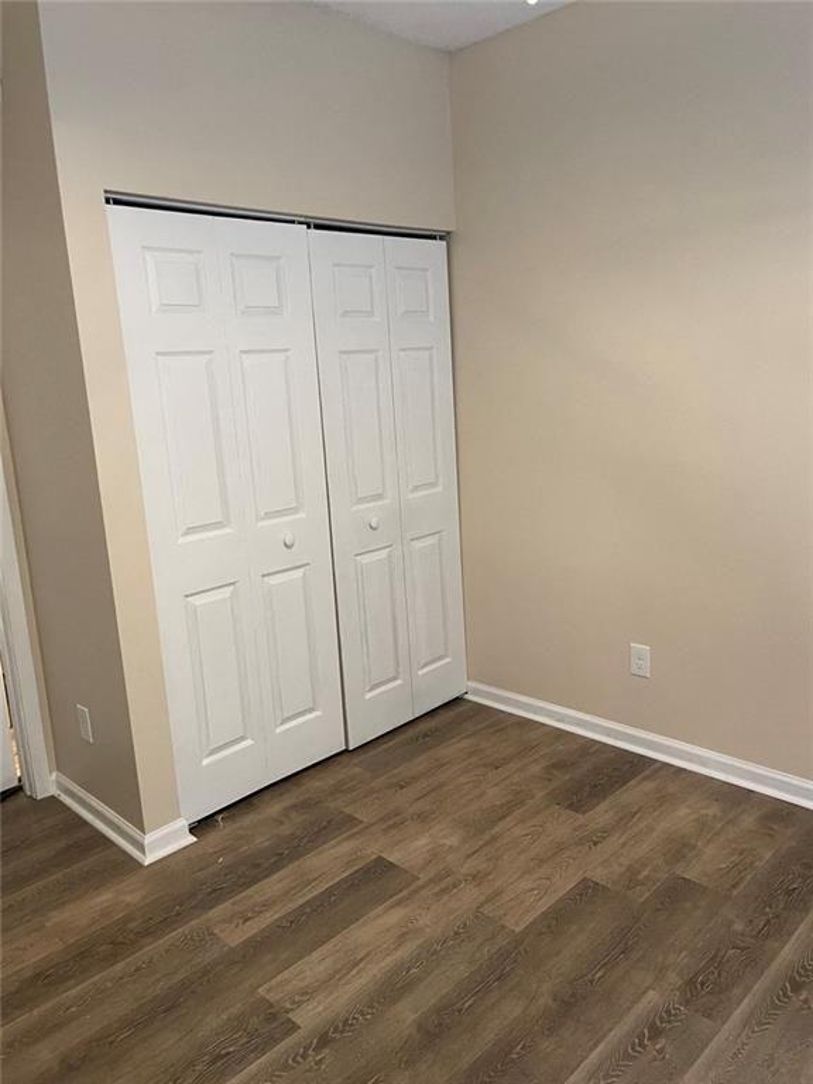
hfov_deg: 53.1
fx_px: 814
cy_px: 542
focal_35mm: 26
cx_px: 406
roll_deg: +3.7
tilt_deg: -11.2
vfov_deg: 67.3
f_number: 1.6
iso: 250
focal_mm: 4.2
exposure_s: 1/60
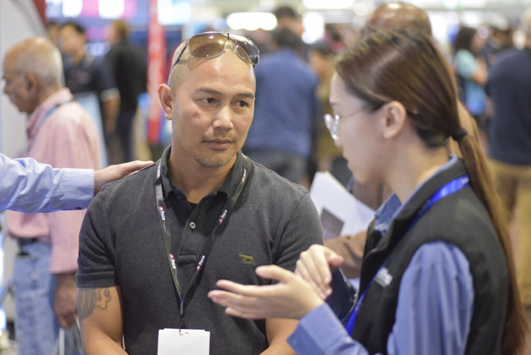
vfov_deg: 13.7
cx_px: 266
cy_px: 178
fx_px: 1476
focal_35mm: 100
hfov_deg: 20.4
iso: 6400
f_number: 2.8
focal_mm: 100
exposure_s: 1/125
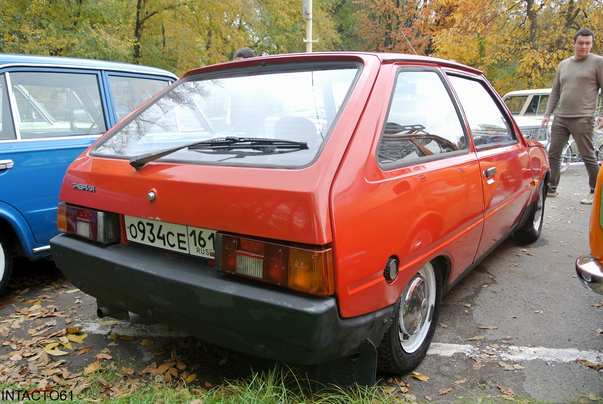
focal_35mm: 29
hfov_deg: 63.6
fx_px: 486
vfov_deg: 45.1
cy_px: 202
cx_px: 302
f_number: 3.5
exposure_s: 1/100
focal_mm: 11
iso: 200
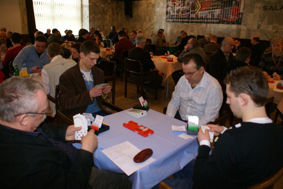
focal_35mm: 27
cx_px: 142
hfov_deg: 67.3
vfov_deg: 48.0
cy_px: 94
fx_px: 212
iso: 800
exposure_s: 1/30
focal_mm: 18
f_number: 4
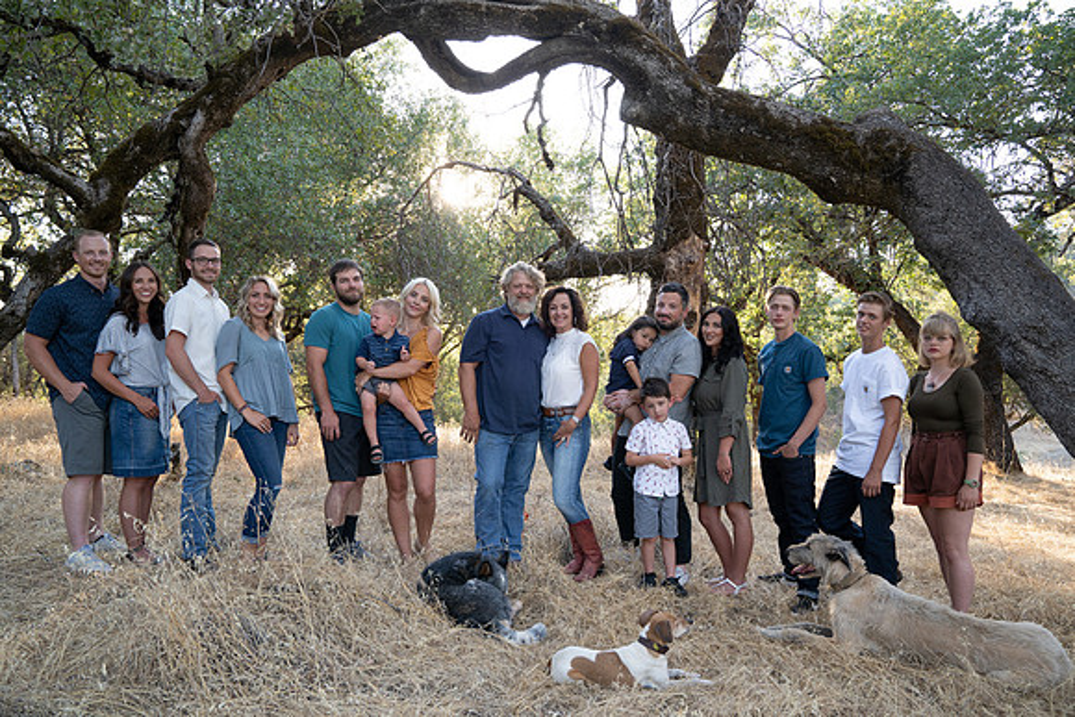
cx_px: 538
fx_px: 836
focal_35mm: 28
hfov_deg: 65.5
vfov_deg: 46.4
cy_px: 358
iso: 320
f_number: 5.6
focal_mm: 28
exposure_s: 1/125
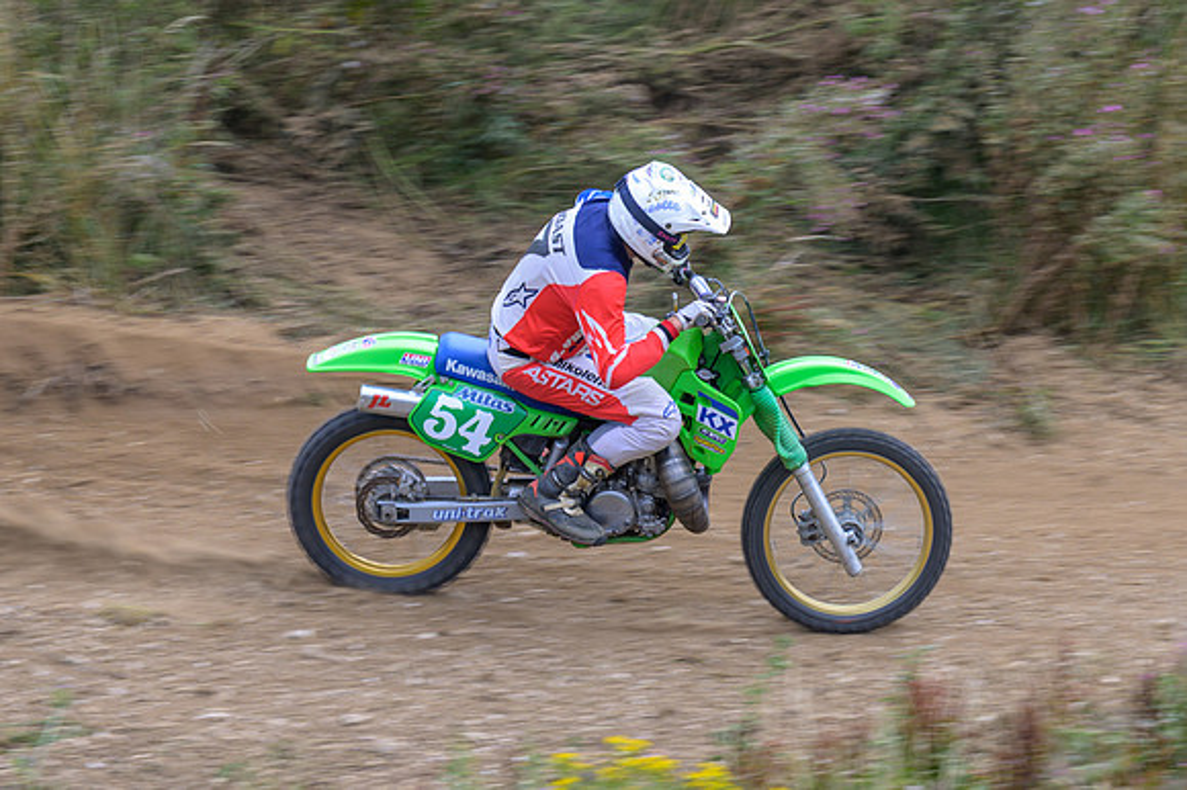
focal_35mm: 379
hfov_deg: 5.4
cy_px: 380
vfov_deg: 3.6
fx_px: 12497
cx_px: 657
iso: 64
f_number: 4
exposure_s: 1/160
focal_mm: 200
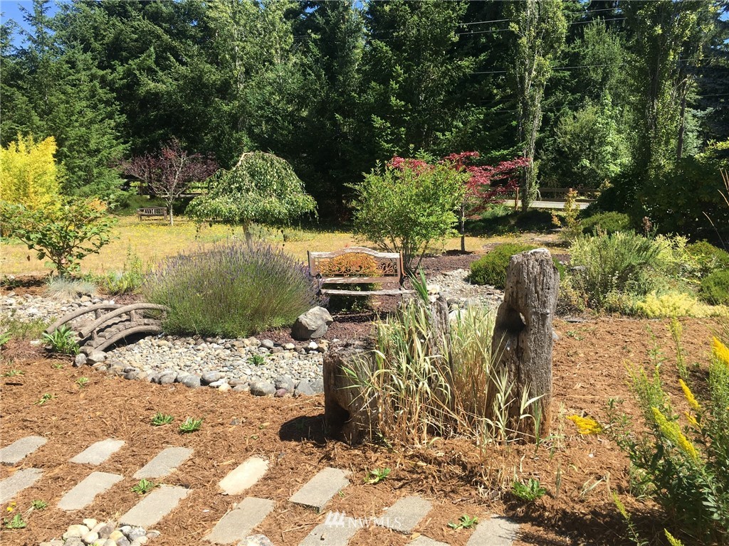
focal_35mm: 29
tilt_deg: -5.5
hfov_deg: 61.7
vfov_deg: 48.2
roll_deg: -1.2
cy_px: 273
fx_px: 611
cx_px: 364
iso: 25
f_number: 2.2
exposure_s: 1/845
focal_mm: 4.15
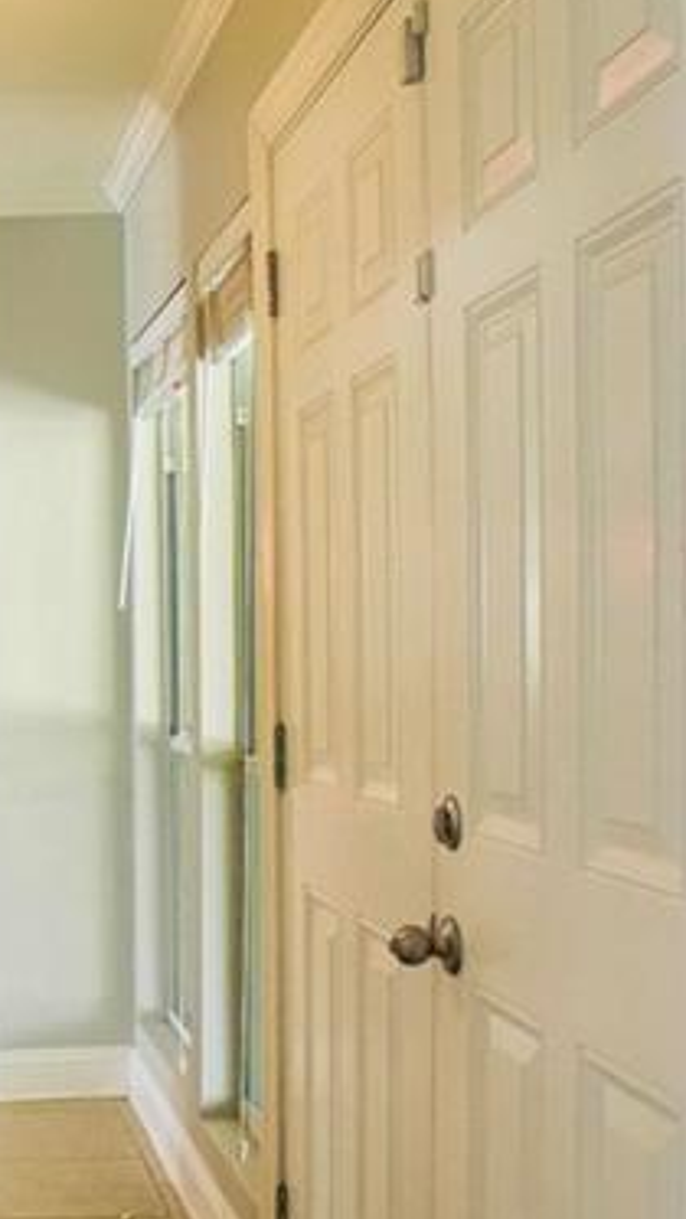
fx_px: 1533
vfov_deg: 43.2
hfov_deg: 23.1
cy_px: 724
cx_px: -144
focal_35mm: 47
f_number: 4
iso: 500
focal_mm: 11
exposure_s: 1/250
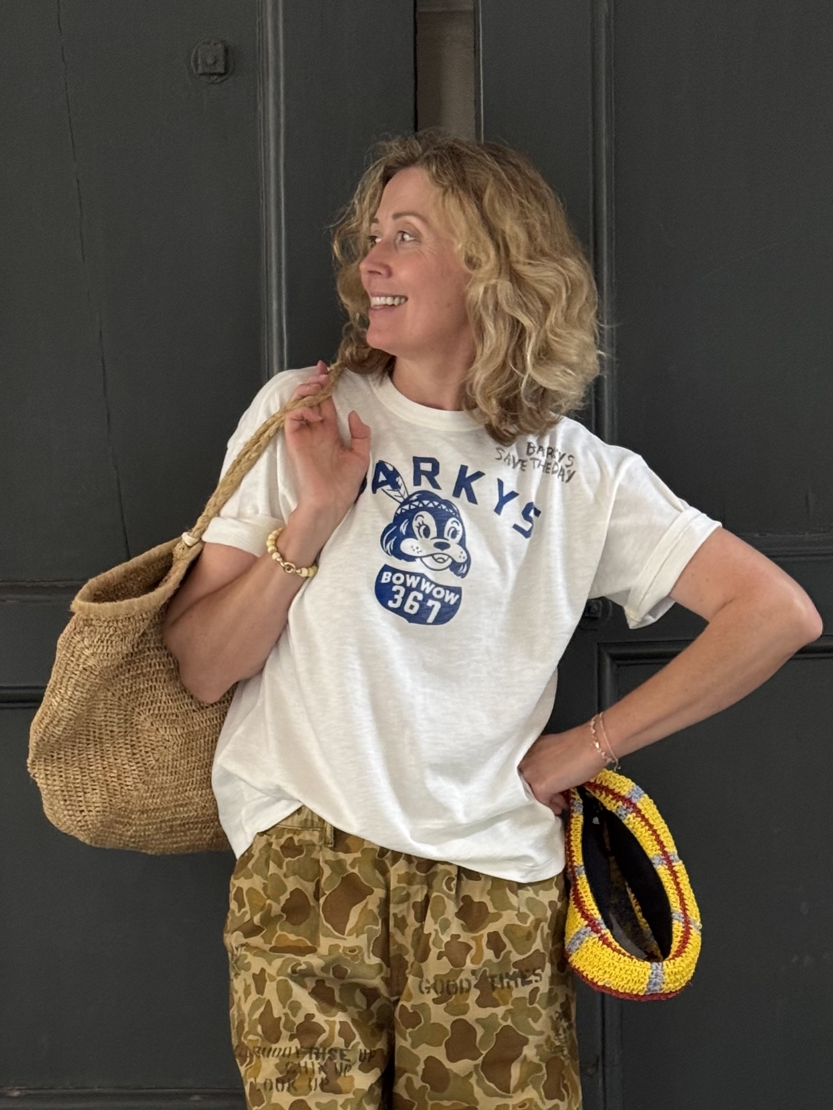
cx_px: 416
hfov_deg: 30.3
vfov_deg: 39.7
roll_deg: +0.9
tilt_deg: -9.9
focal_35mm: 48
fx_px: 1540
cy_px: 555
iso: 200
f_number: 1.78
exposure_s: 1/60
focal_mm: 6.76
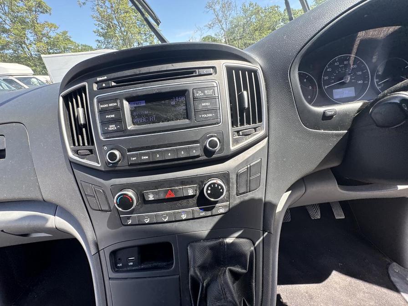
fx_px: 165
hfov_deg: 102.1
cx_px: 204
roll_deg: -2.2
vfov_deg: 85.7
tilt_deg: -27.4
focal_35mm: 14
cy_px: 153
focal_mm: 2.22
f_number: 2.2
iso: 50
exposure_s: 1/201
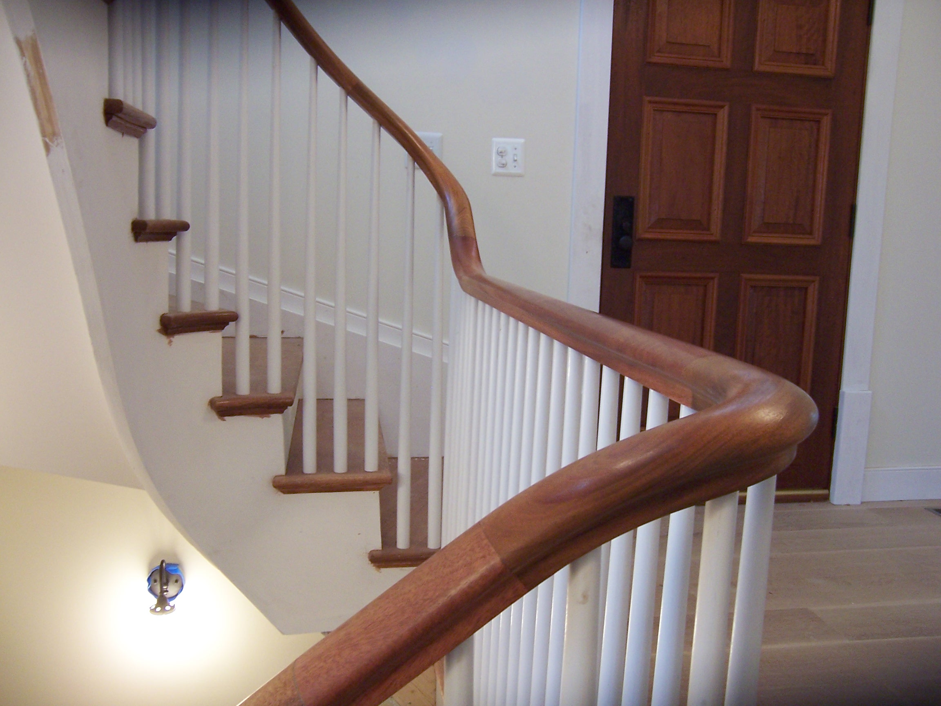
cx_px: 470
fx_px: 897
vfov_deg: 42.9
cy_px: 353
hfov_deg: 55.4
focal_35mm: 33
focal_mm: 5.5
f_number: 3.4
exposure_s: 1/10
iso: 140
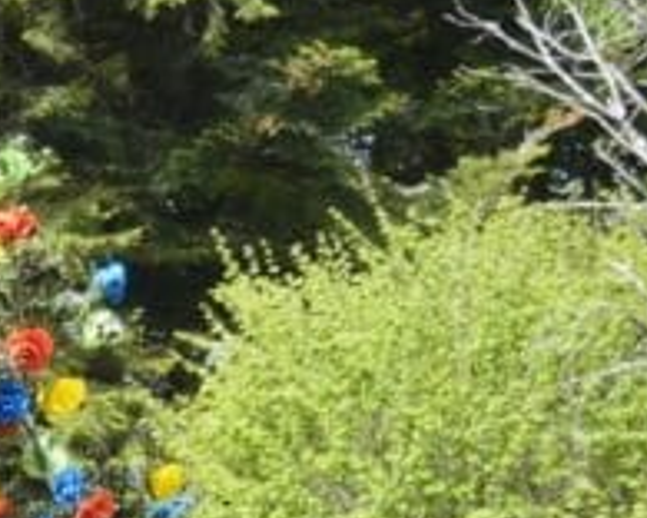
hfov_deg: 6.8
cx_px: -265
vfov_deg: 5.5
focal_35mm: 280
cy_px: 769
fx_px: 5362
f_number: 5
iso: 100
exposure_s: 1/125
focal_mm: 38
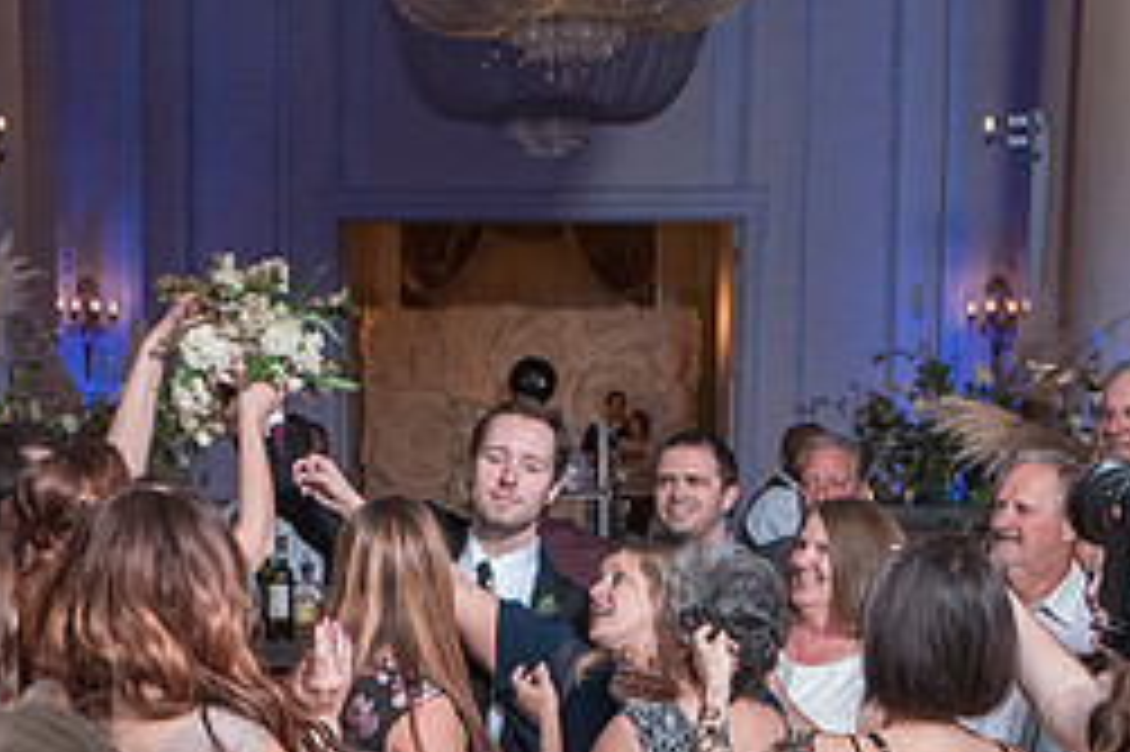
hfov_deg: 19.0
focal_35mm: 107
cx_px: 309
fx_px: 3356
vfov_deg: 12.4
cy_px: 929
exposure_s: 1/200
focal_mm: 31
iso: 2000
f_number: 5.6
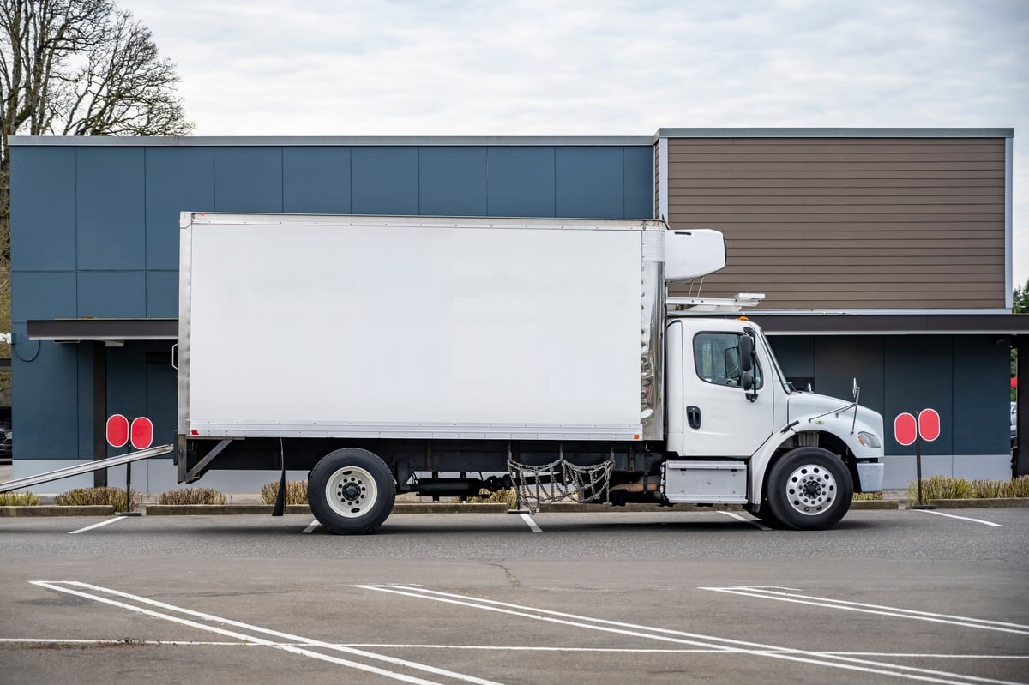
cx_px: 514
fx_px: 2000
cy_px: 342
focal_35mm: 70
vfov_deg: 19.4
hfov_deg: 28.9
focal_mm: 70
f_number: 4
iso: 100
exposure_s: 1/320
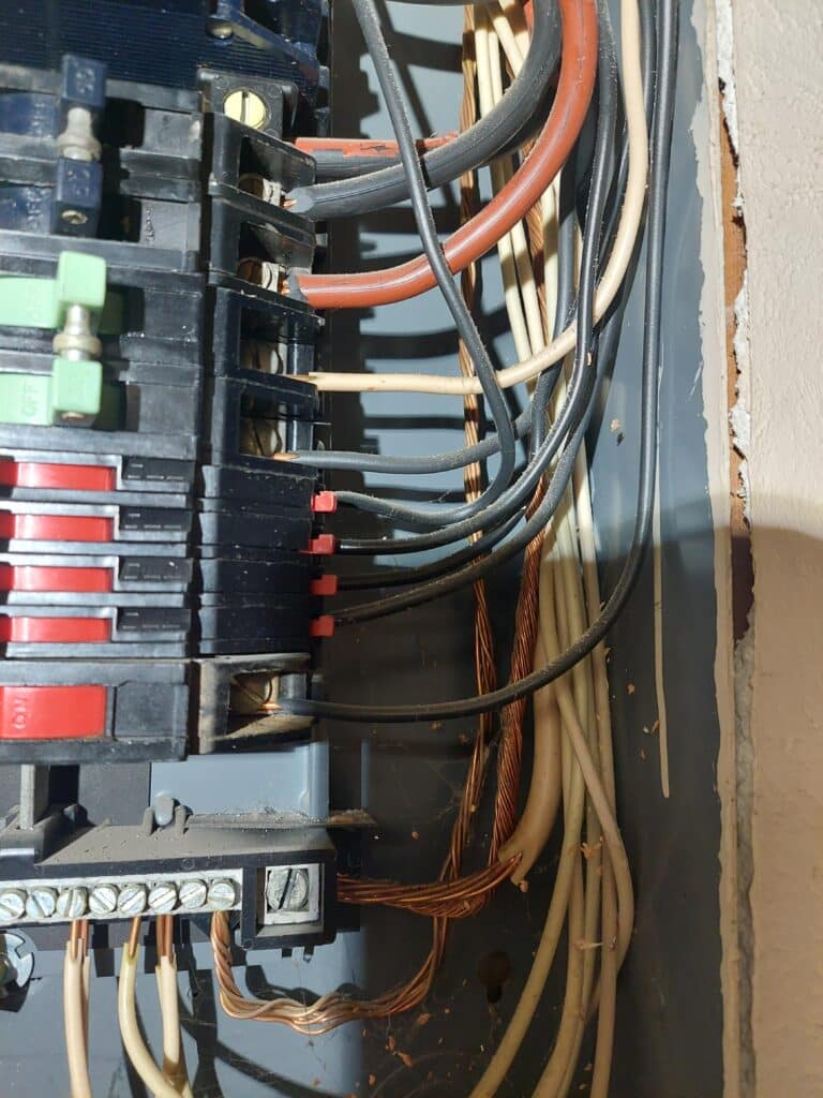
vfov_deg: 71.6
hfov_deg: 56.8
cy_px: 549
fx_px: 761
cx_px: 412
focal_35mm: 24
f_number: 1.8
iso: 400
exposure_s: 1/60
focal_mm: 5.23
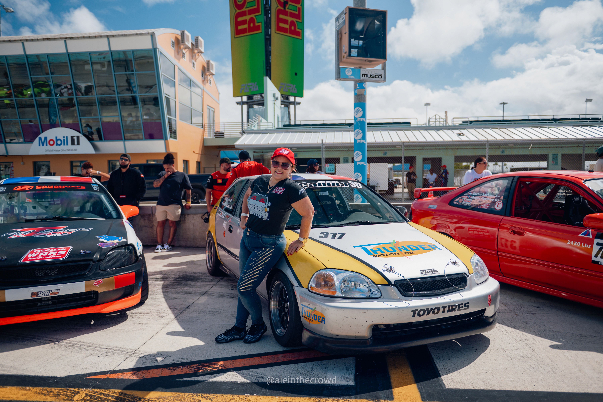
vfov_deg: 47.9
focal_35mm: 27
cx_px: 302
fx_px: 452
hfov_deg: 67.4
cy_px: 201
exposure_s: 1/1600
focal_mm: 27
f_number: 2.8
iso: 100
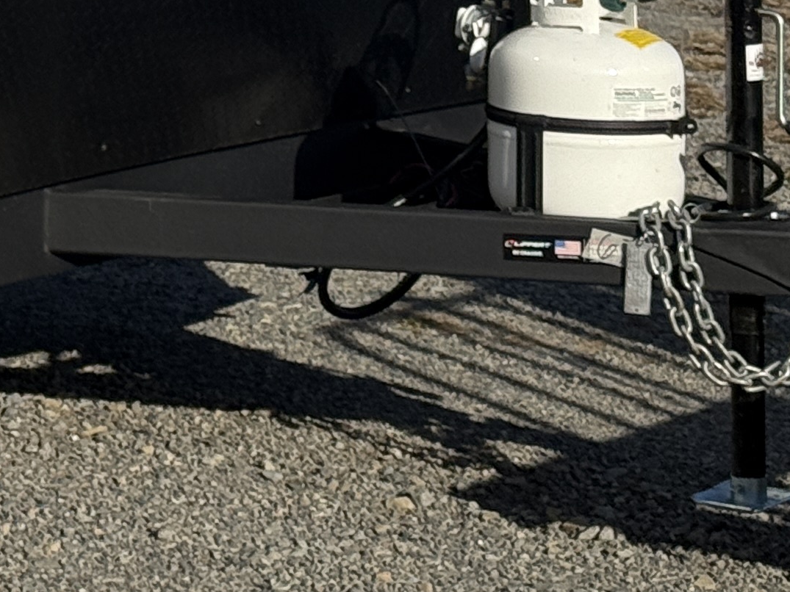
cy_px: -383
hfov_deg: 10.6
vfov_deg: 8.0
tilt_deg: -1.8
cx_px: -418
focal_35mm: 180
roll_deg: -0.8
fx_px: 4107
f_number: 1.78
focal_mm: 6.76
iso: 80
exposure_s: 1/9901
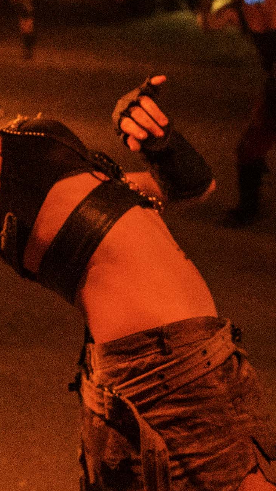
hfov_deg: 9.3
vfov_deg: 16.3
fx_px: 1704
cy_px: 114
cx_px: 136
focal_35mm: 131
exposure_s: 1/160
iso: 8000
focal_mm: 38
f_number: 4
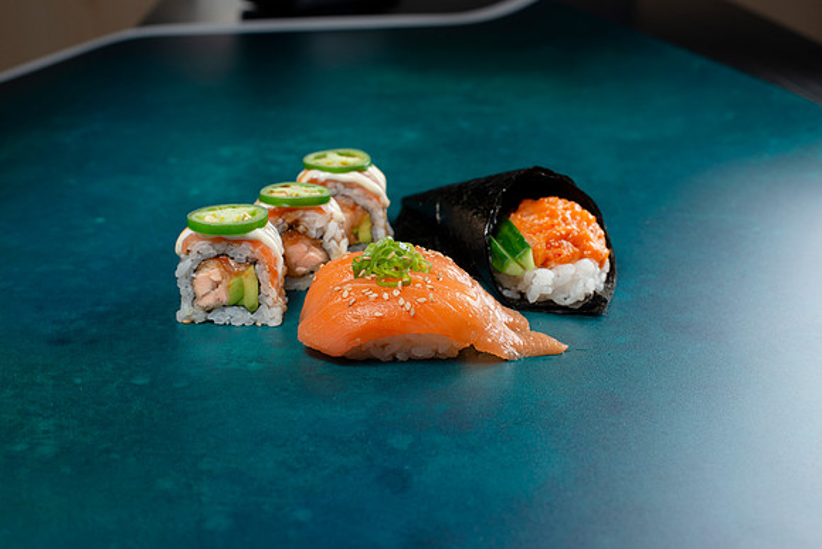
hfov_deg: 39.6
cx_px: 411
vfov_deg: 27.0
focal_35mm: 50
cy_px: 274
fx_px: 1142
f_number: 8
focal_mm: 50
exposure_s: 1/250
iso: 250
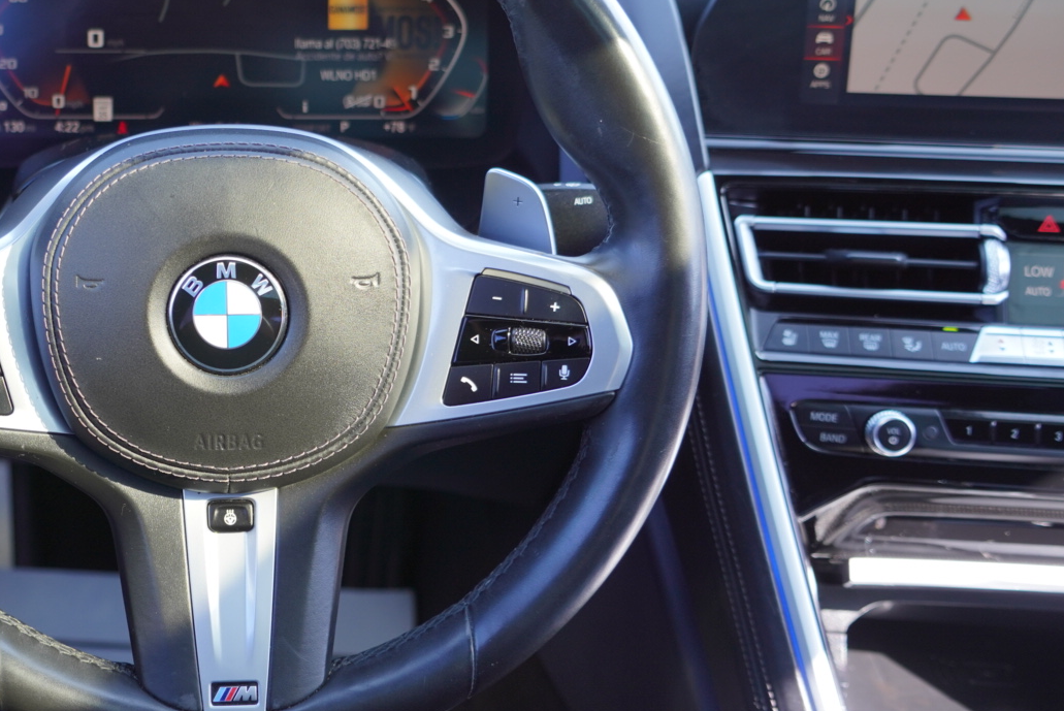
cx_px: 246
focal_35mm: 47
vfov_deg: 28.6
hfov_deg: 40.5
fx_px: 1390
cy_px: 283
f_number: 4
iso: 320
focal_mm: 30
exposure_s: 1/60
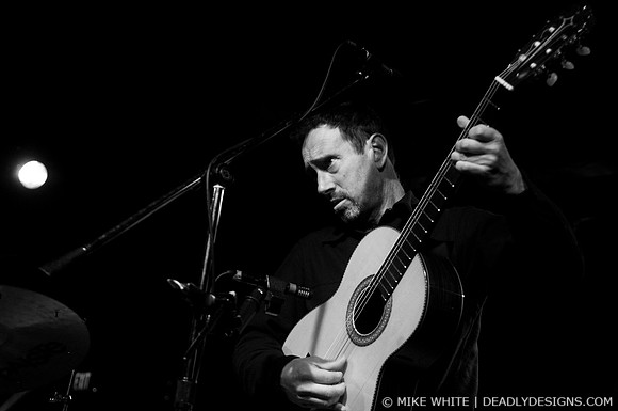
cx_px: 309
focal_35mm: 52
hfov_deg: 37.9
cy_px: 206
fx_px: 900
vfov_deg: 25.7
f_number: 2.8
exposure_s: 1/80
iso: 800
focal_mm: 35
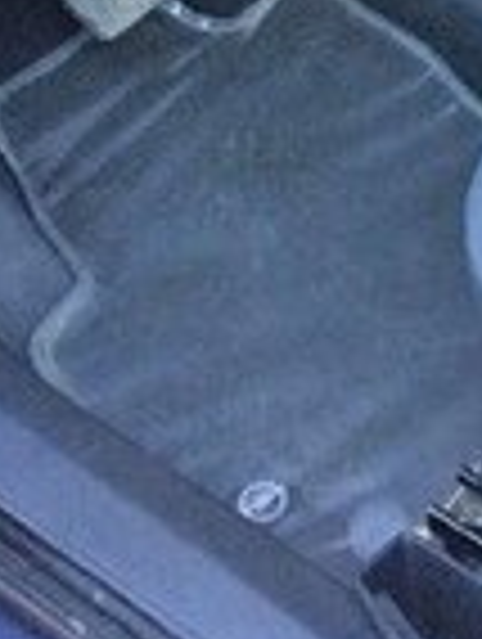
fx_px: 1870
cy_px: -382
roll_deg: +6.5
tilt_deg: -28.5
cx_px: 392
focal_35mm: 101
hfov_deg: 14.6
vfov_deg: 17.1
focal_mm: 4.15
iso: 50
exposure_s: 1/33
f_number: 2.2
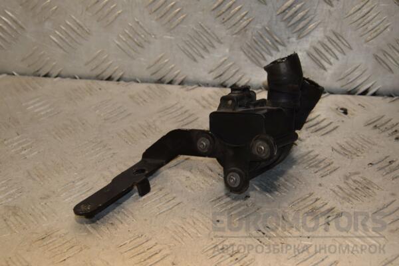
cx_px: 200
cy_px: 133
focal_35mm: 78
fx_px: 864
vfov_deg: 17.5
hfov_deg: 26.0
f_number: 7.1
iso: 800
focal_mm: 52
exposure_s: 1/200
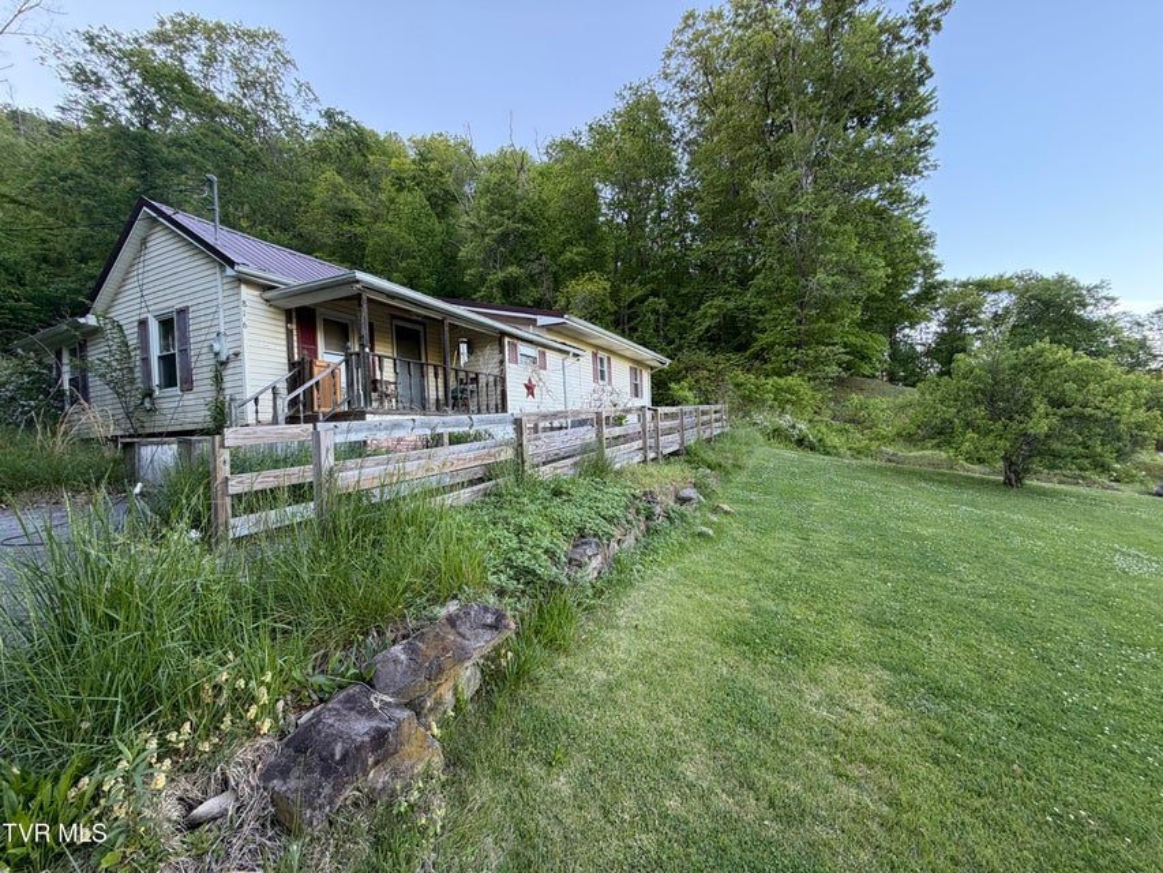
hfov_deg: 102.1
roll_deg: +2.5
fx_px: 470
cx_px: 582
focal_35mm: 14
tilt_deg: +0.9
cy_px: 436
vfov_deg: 85.7
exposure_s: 1/121
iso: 100
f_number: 2.2
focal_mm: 2.22
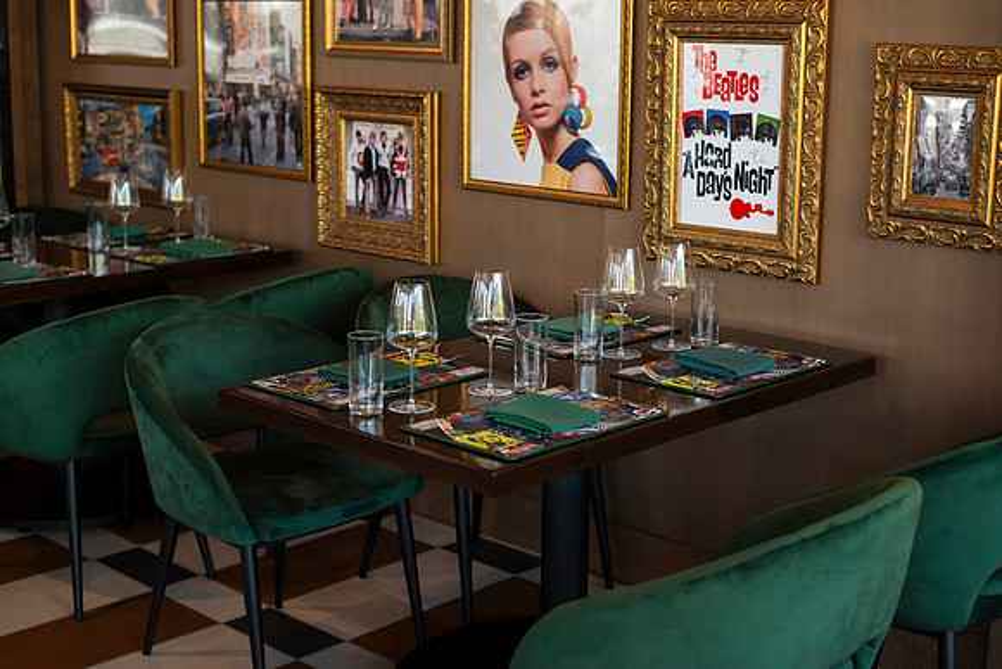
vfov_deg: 27.0
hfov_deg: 39.6
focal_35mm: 50
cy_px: 334
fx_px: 1392
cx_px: 501
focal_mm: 50
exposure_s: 1/160
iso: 250
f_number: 2.8
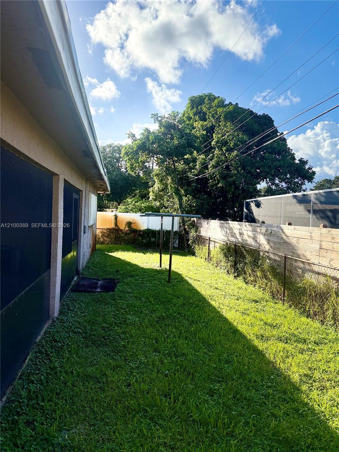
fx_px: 313
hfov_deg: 56.8
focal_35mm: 24
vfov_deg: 71.6
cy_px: 226
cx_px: 170
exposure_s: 1/4405
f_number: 1.78
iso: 100
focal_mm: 6.76
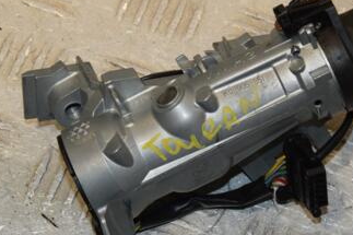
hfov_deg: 14.1
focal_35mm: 145
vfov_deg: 9.5
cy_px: 104
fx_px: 1421
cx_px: 278
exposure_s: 1/200
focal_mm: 52
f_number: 10
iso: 800
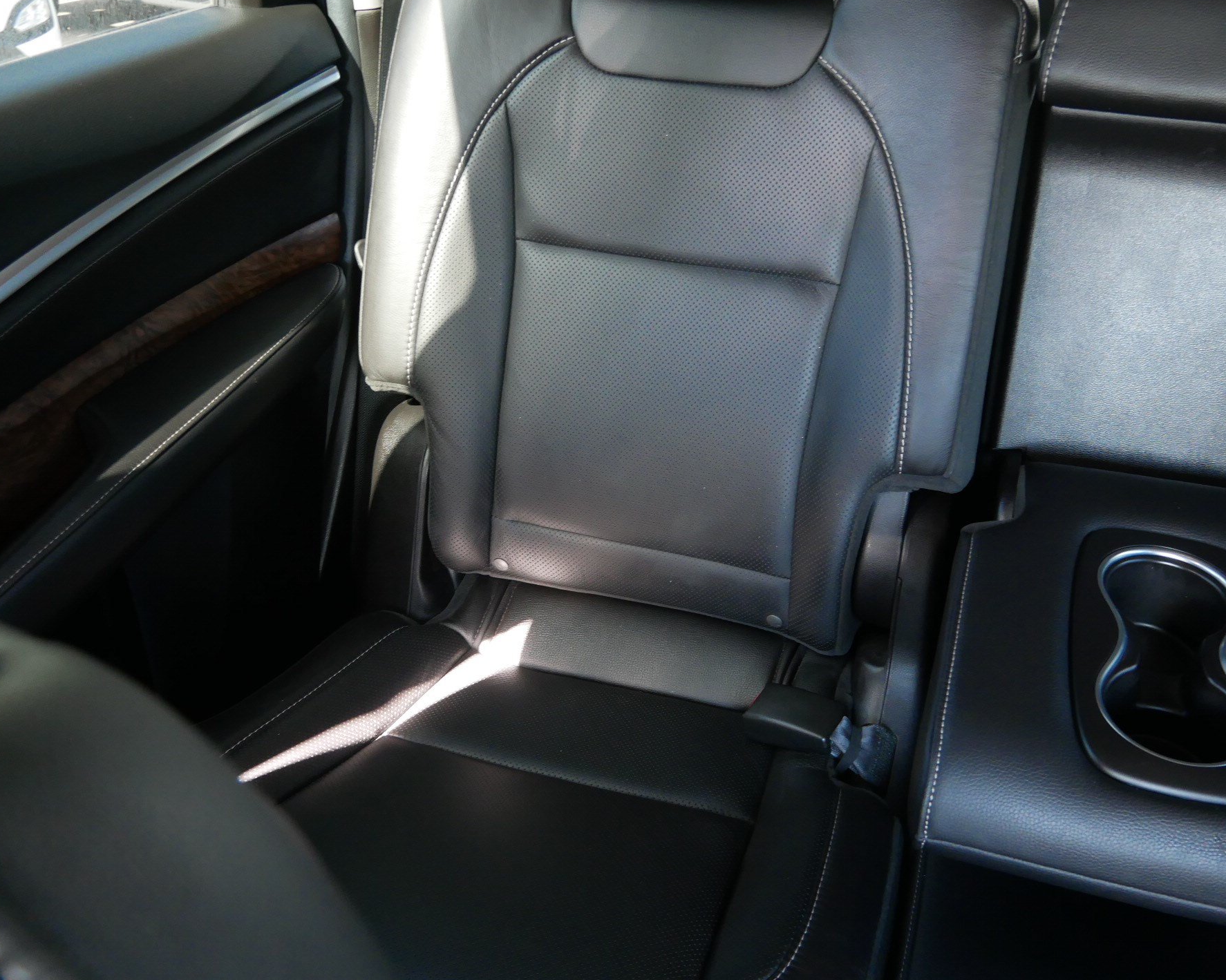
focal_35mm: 30
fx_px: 1088
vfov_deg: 48.5
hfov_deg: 58.5
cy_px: 457
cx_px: 711
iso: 800
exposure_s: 1/60
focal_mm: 12
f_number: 3.5
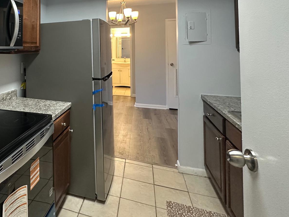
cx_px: 67
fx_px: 200
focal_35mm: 24
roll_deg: -0.3
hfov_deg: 66.4
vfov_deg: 53.3
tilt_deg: +1.3
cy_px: 45
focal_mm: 2.22
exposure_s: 1/120
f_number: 2.2
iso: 250
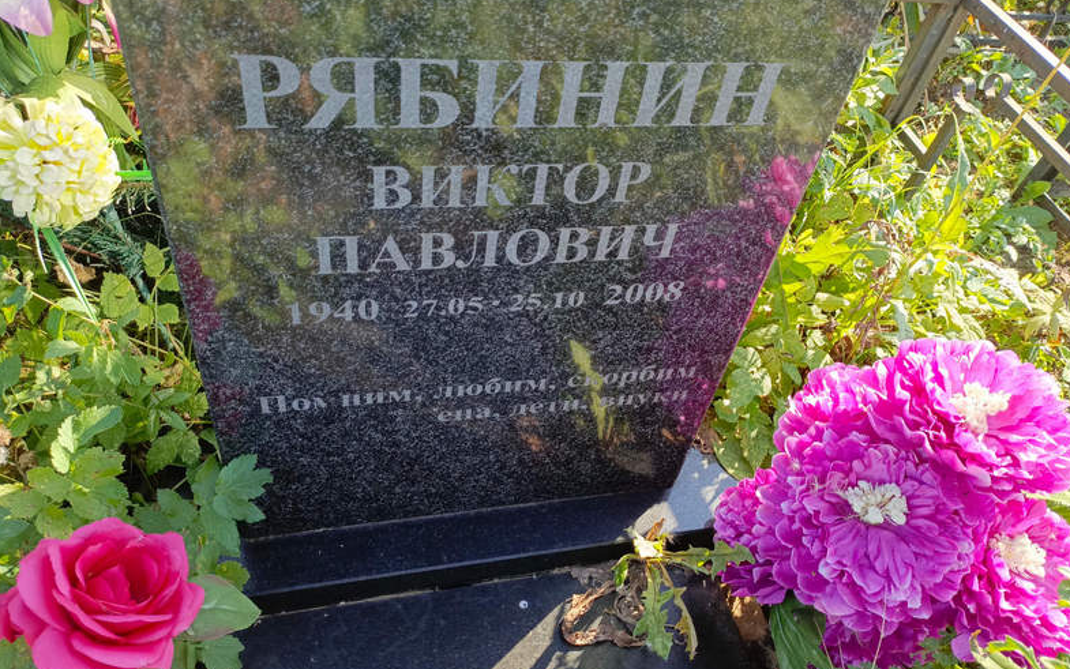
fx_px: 788
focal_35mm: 27
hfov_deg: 68.4
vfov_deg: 46.0
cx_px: 542
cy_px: 313
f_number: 1.69
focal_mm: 4.76
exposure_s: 1/202
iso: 112
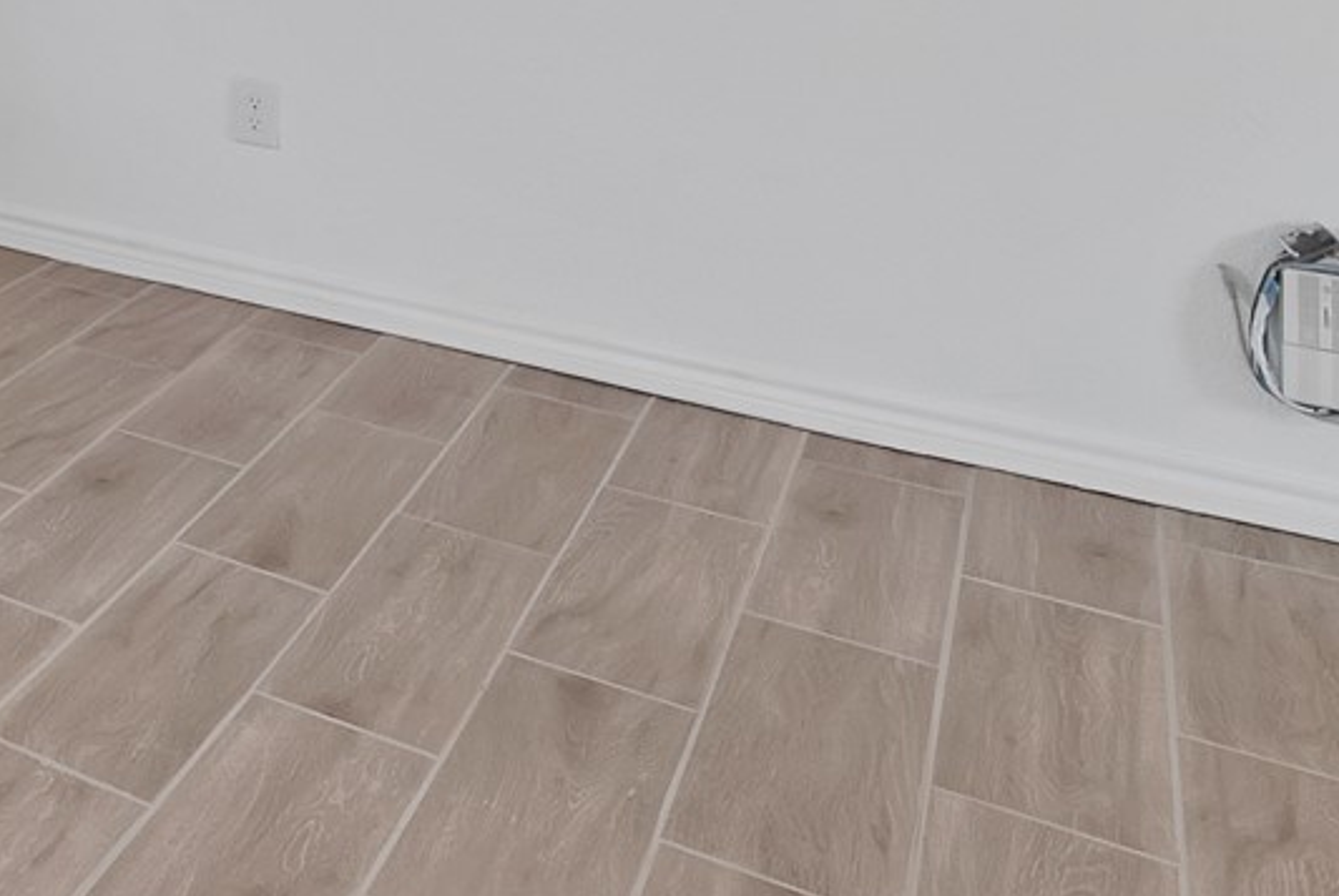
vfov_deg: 24.6
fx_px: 1676
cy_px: -373
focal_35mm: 45
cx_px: -648
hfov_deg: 28.7
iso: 640
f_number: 9
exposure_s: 1/10
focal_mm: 12
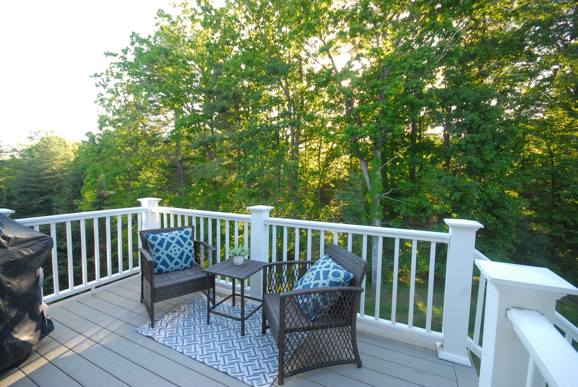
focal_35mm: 15
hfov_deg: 100.3
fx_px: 241
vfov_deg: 77.5
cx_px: 289
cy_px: 194
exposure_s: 1/60
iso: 500
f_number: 7.1
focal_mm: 10
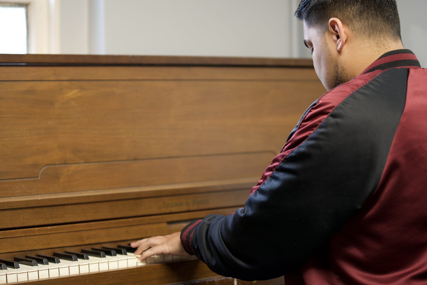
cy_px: 142
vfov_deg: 19.5
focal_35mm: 70
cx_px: 214
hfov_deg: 28.8
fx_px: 831
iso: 1250
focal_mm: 70
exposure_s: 1/80
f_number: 2.8
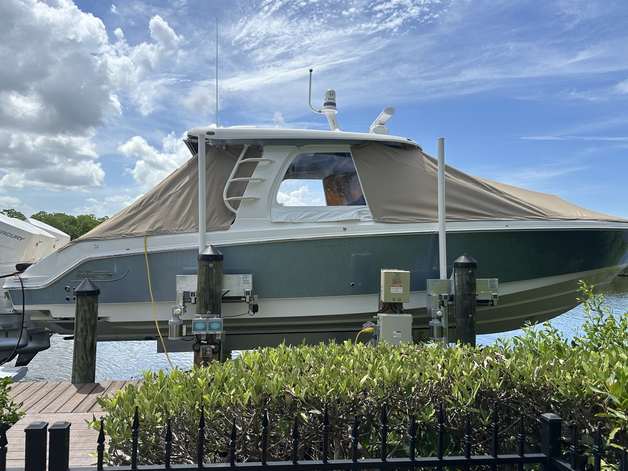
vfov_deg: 53.1
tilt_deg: +1.9
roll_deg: -1.6
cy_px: 245
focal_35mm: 26
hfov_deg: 67.3
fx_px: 472
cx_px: 306
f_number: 1.78
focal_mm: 6.86
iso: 80
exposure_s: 1/5000
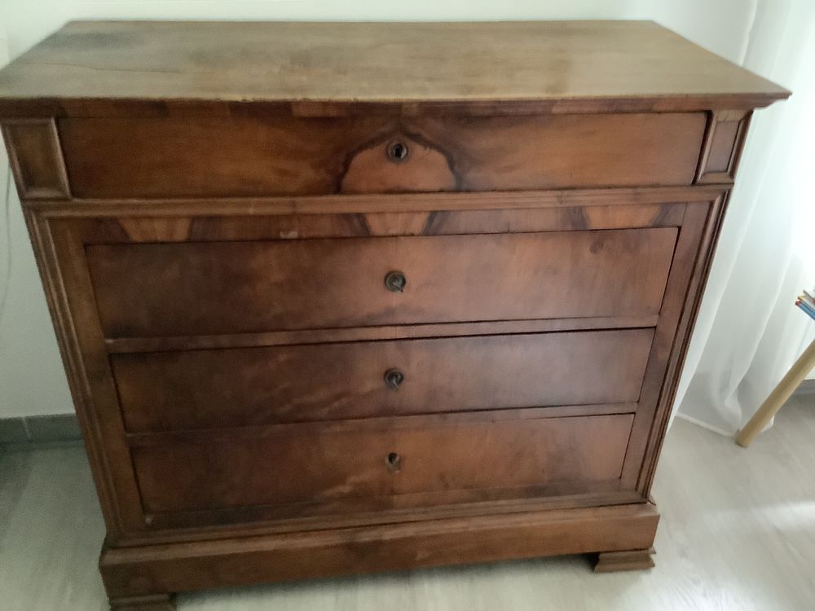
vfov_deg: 45.4
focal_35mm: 31
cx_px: 408
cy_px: 306
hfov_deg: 58.4
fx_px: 730
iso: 800
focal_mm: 3.3
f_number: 2.4
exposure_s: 1/20
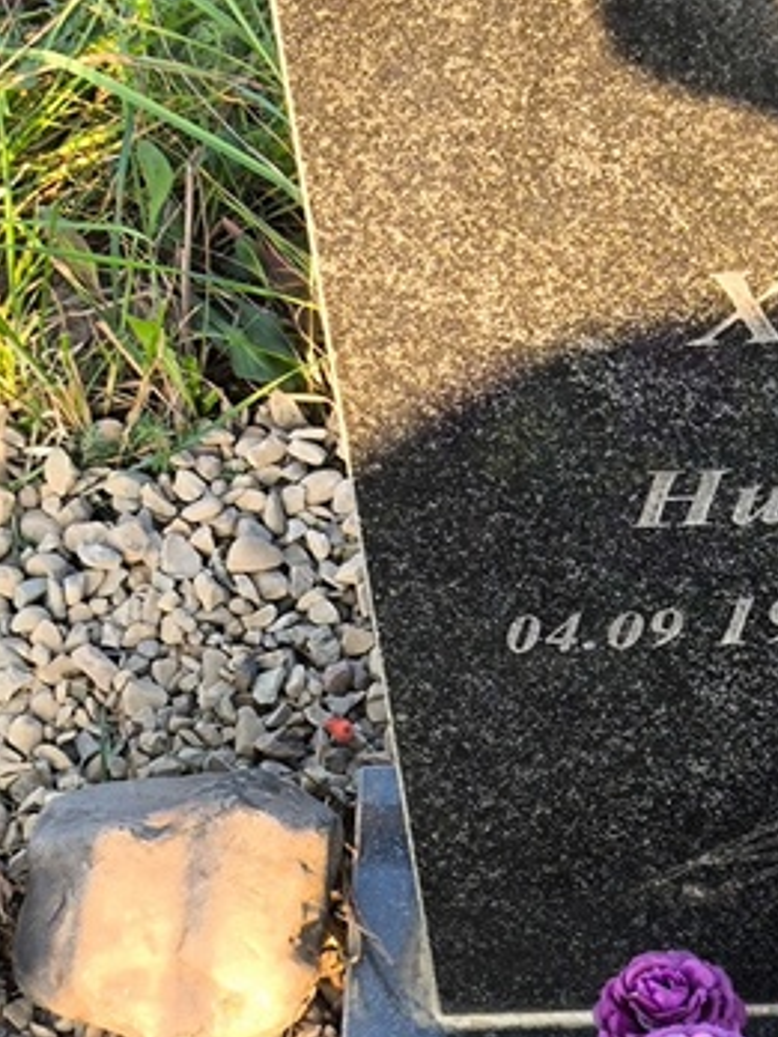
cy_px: 501
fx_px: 3446
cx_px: 782
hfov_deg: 12.7
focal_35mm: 115
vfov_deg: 17.1
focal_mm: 4.71
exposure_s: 1/100
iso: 64
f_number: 1.7
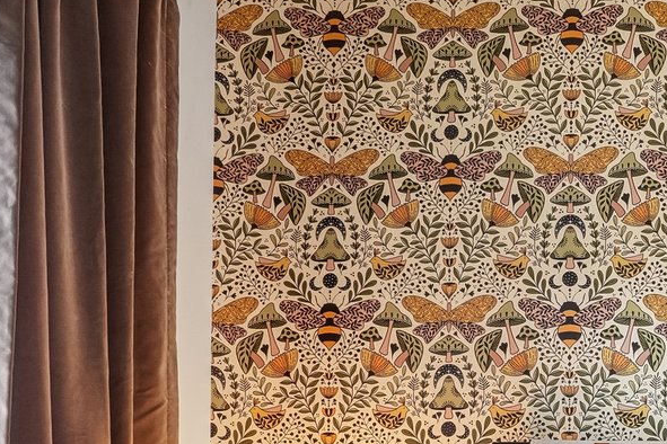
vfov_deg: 23.4
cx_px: 859
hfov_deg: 30.5
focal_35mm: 52
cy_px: 557
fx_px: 963
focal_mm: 10
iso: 400
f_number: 8
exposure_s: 1/13
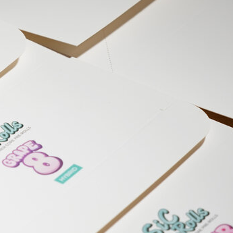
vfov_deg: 8.4
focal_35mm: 207
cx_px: -12
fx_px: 1576
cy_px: 69
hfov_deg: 8.4
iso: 400
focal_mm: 70
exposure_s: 1/800
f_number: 6.3
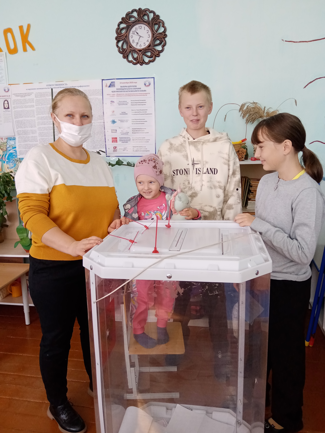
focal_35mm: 26
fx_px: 325
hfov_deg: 53.1
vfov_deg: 67.3
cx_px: 162
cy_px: 216
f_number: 1.8
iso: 173
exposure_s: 1/100
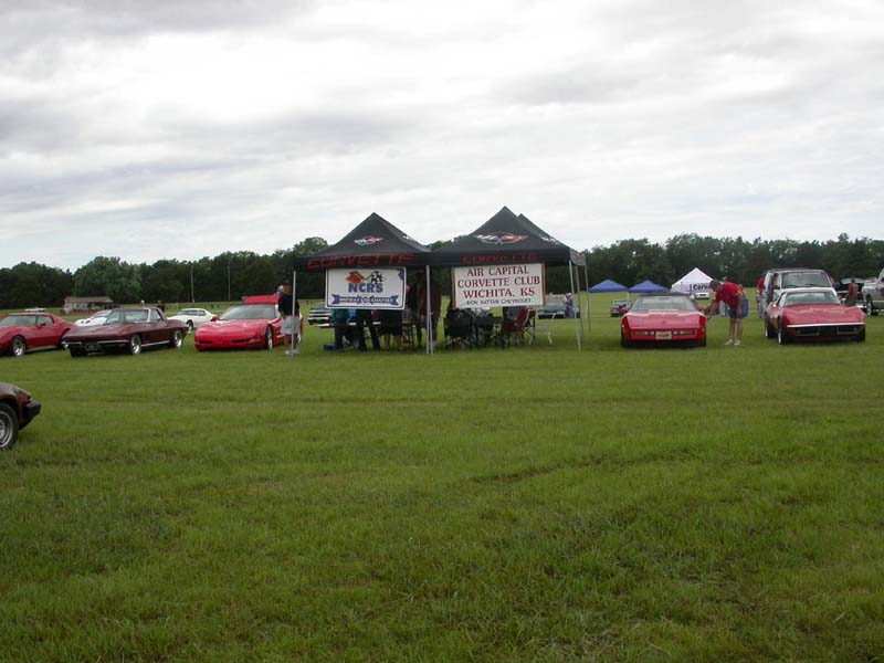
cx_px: 442
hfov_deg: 49.0
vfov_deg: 37.7
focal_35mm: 38
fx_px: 970
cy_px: 332
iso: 100
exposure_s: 1/248
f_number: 6.7
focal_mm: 7.85
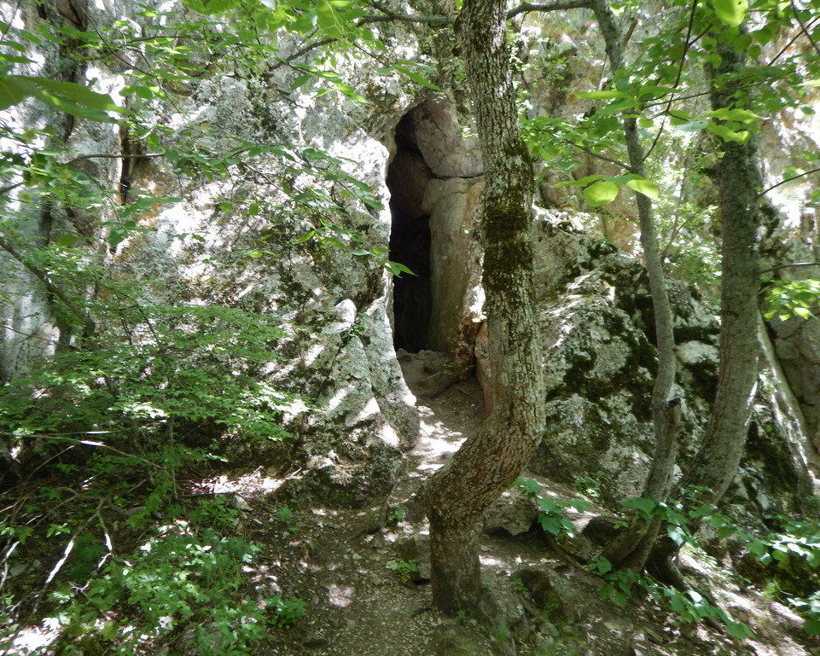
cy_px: 335
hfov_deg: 65.9
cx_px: 376
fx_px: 631
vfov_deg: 54.9
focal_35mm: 26
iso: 125
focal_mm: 4.3
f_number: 2.8
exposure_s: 1/100
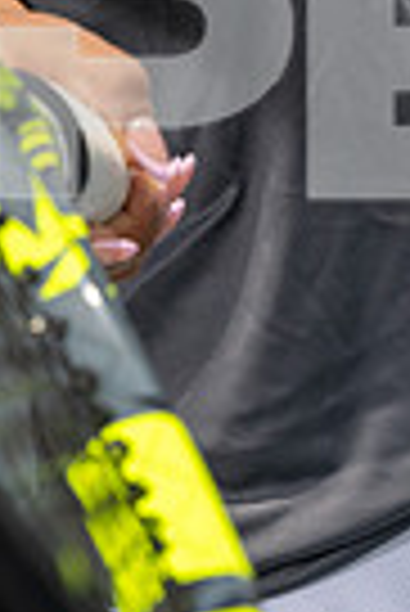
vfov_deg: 10.6
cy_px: -252
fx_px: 3203
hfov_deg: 7.3
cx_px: -50
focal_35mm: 188
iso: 100
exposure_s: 1/250
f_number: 11
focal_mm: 57
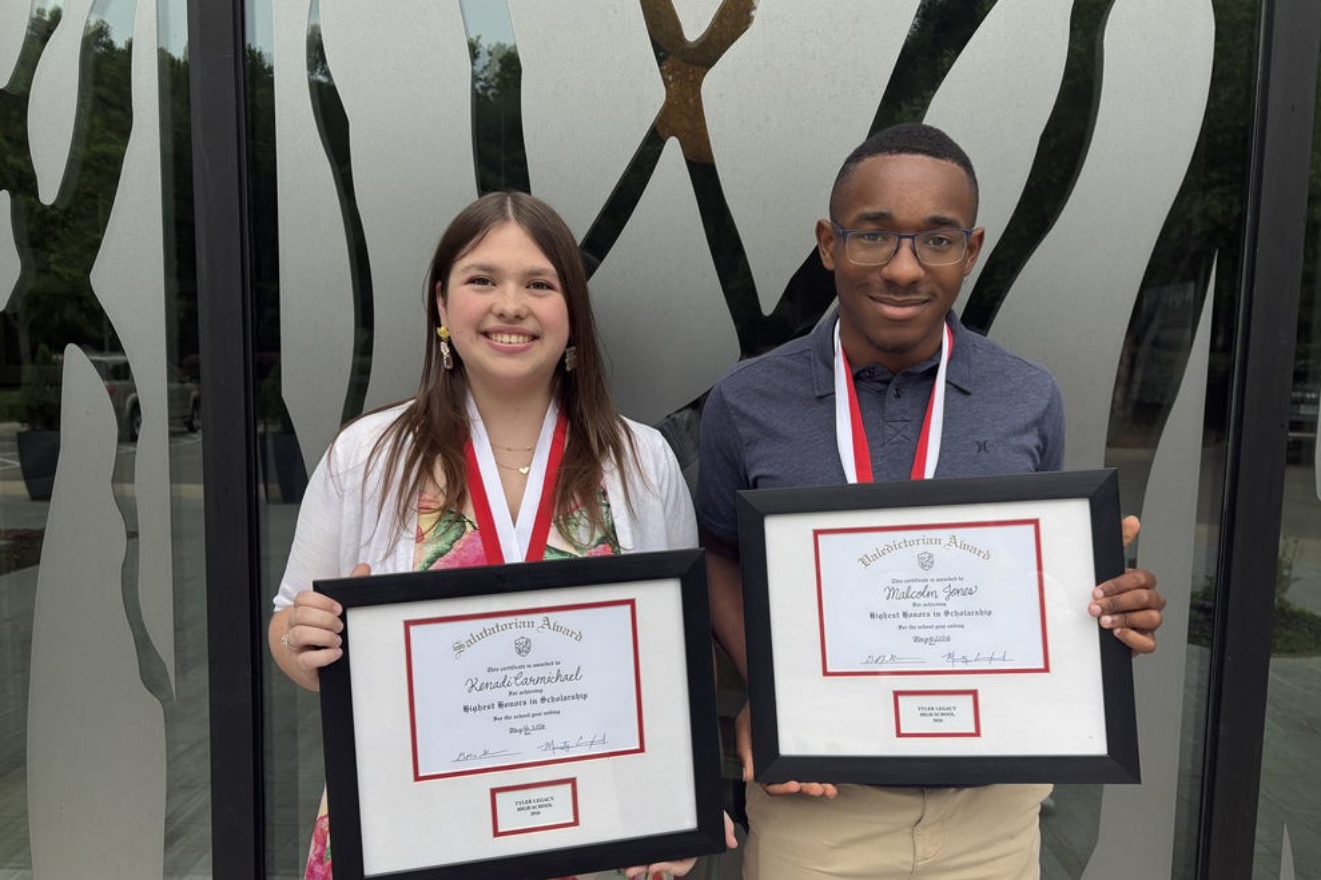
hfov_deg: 65.5
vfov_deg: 46.3
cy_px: 482
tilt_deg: -6.4
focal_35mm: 28
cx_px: 675
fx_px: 1027
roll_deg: -0.6
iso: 64
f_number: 1.6
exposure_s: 1/121
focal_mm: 5.96
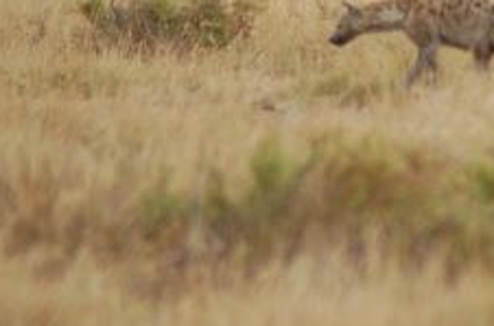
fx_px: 16341
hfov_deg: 1.7
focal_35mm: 1195
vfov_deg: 1.1
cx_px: 472
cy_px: -93
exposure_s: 1/800
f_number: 5.6
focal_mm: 300
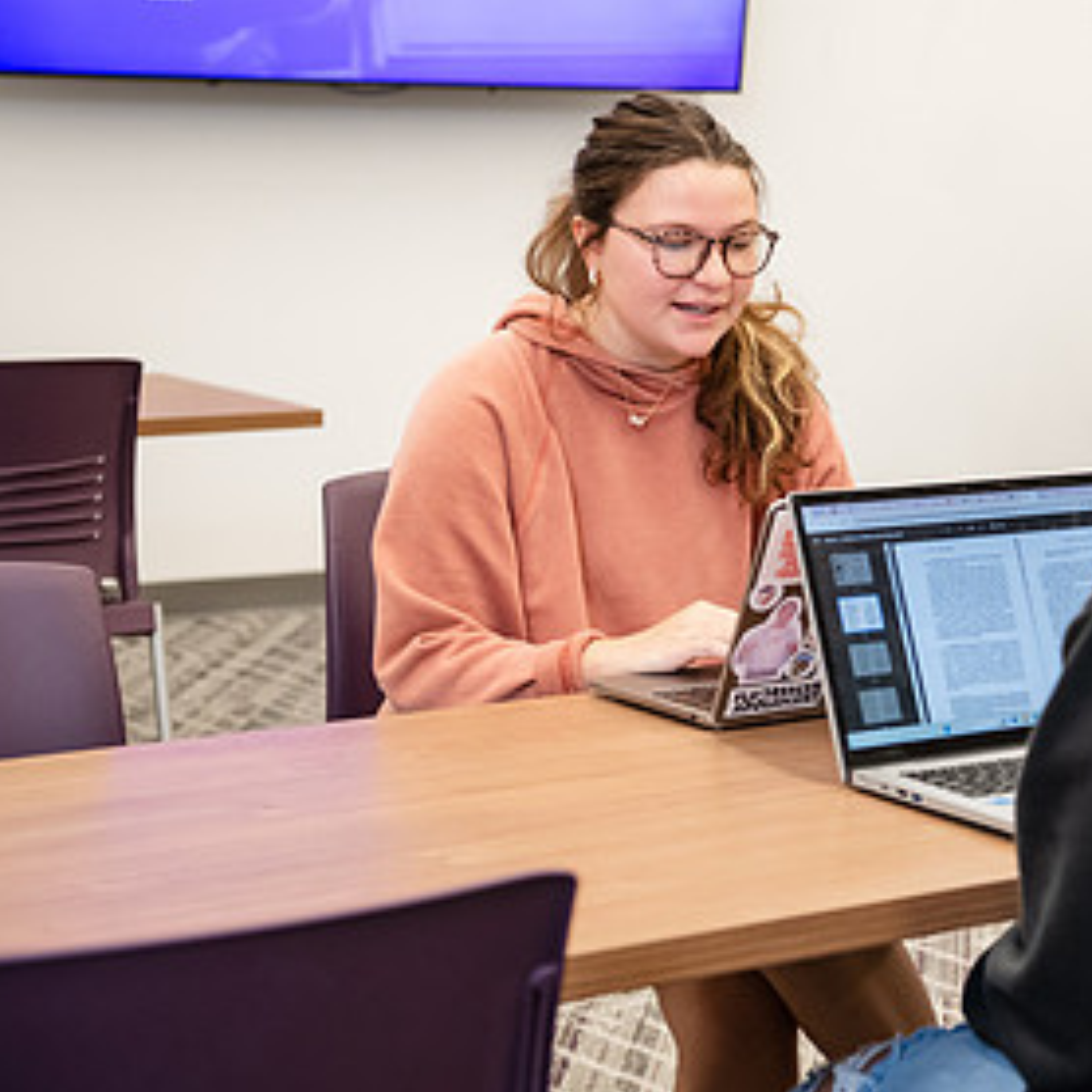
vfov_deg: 20.3
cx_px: 1057
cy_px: 379
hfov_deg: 19.9
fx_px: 3034
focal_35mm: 85
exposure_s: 1/200
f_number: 3.2
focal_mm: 48
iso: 1250
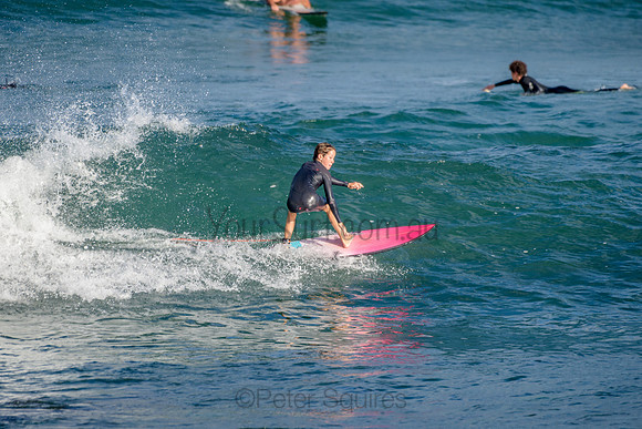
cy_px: 214
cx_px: 321
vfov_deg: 2.2
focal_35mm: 612
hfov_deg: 3.4
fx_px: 10917
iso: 160
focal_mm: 500
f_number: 5.6
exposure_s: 1/1250
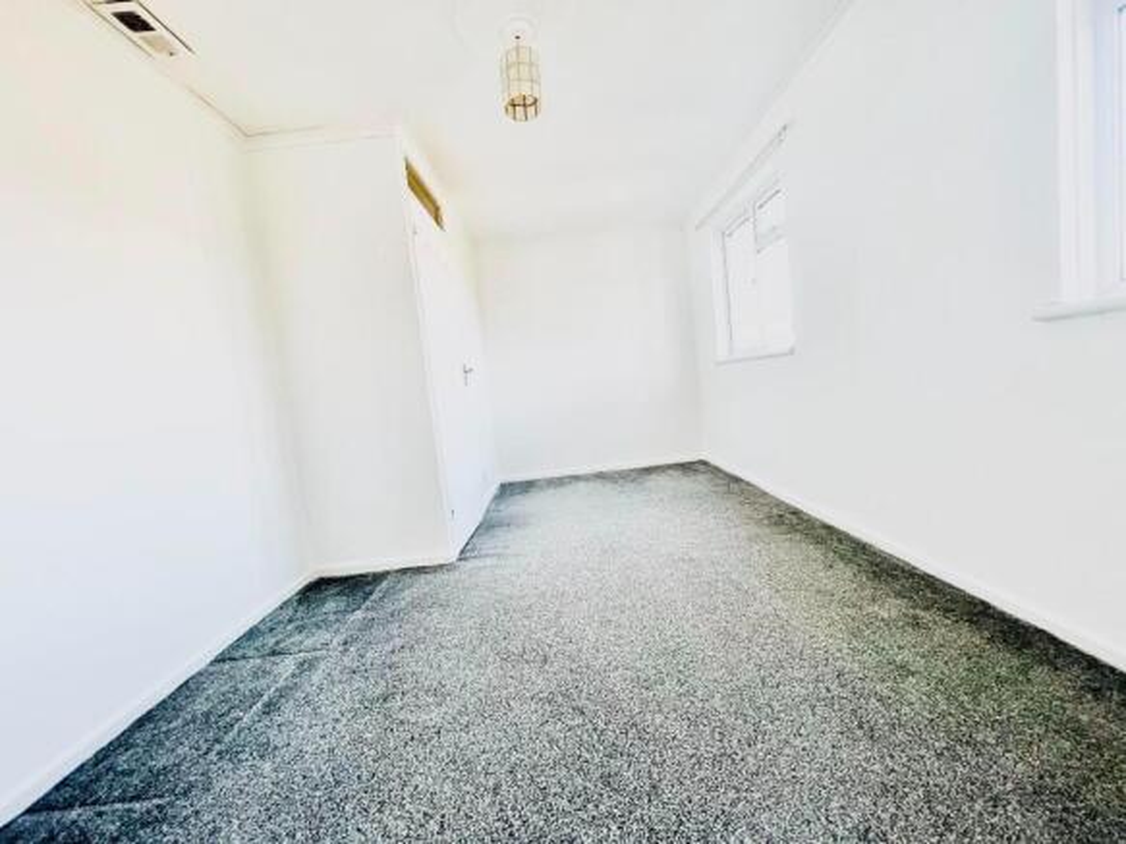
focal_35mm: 13
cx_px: 563
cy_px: 422
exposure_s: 1/122
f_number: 1.8
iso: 100
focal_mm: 1.57
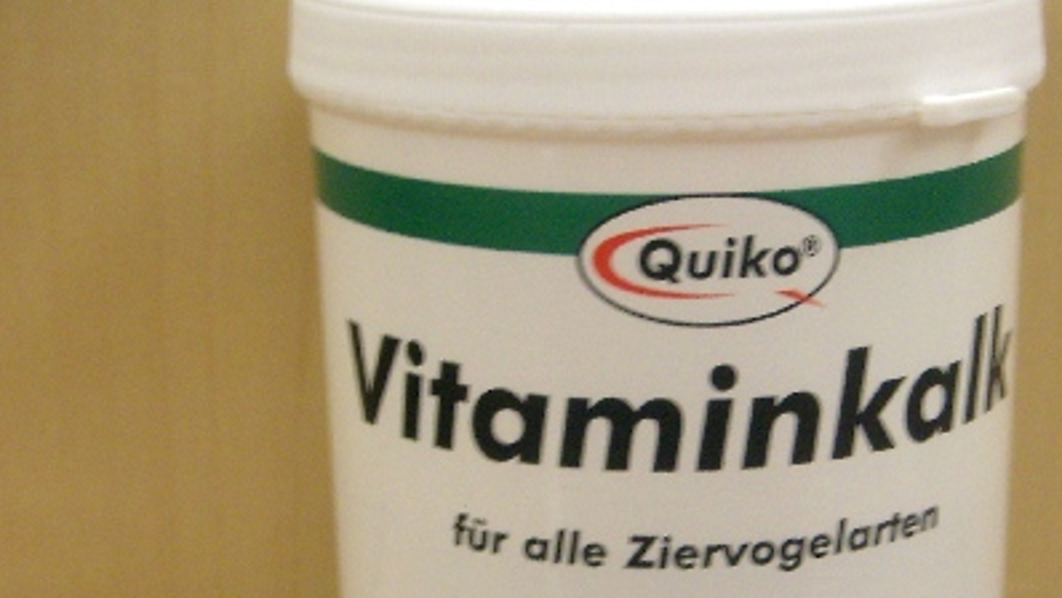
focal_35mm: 77
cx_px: 659
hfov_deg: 27.4
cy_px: 486
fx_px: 2169
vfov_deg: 15.6
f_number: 3.6
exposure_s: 1/11.6
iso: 200
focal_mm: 7.2
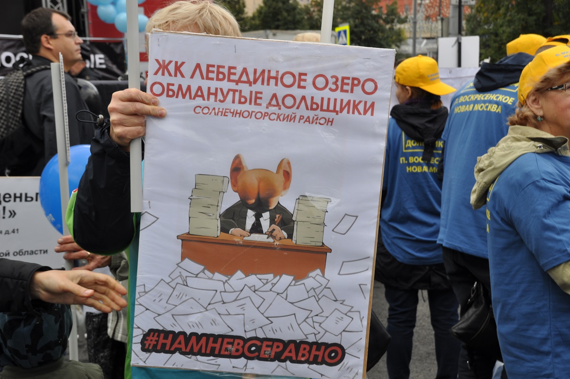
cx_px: 285
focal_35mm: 57
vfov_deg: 23.7
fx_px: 901
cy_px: 190
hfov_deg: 35.1
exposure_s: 1/100
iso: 200
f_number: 10
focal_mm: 38
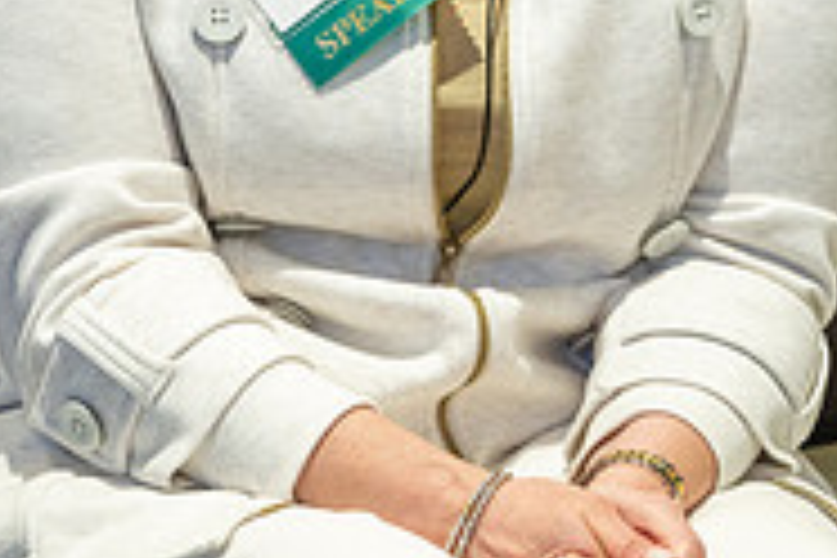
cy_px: -220
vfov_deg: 6.2
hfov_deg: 9.4
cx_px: 738
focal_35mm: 218
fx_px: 5068
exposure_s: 1/50
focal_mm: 70
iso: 1600
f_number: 4
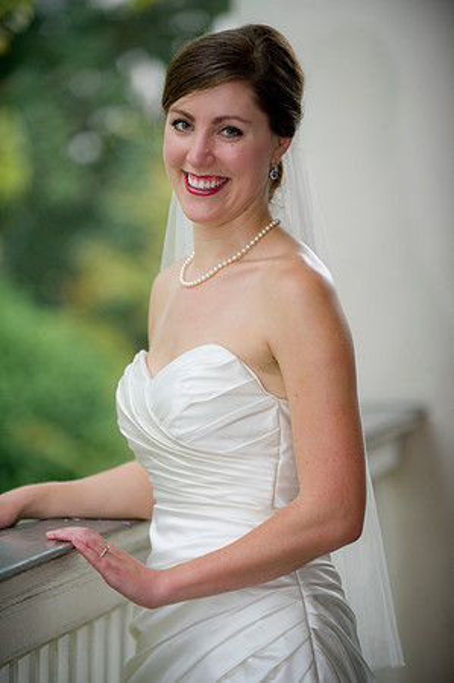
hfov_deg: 9.8
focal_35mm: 140
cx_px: 227
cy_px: 342
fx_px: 2654
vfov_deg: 14.7
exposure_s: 1/160
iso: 250
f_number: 2.8
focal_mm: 140
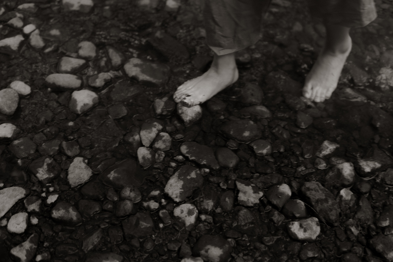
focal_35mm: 45
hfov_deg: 43.6
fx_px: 491
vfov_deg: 29.9
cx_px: 196
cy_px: 131
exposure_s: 1/125
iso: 500
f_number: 1.4
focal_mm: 30
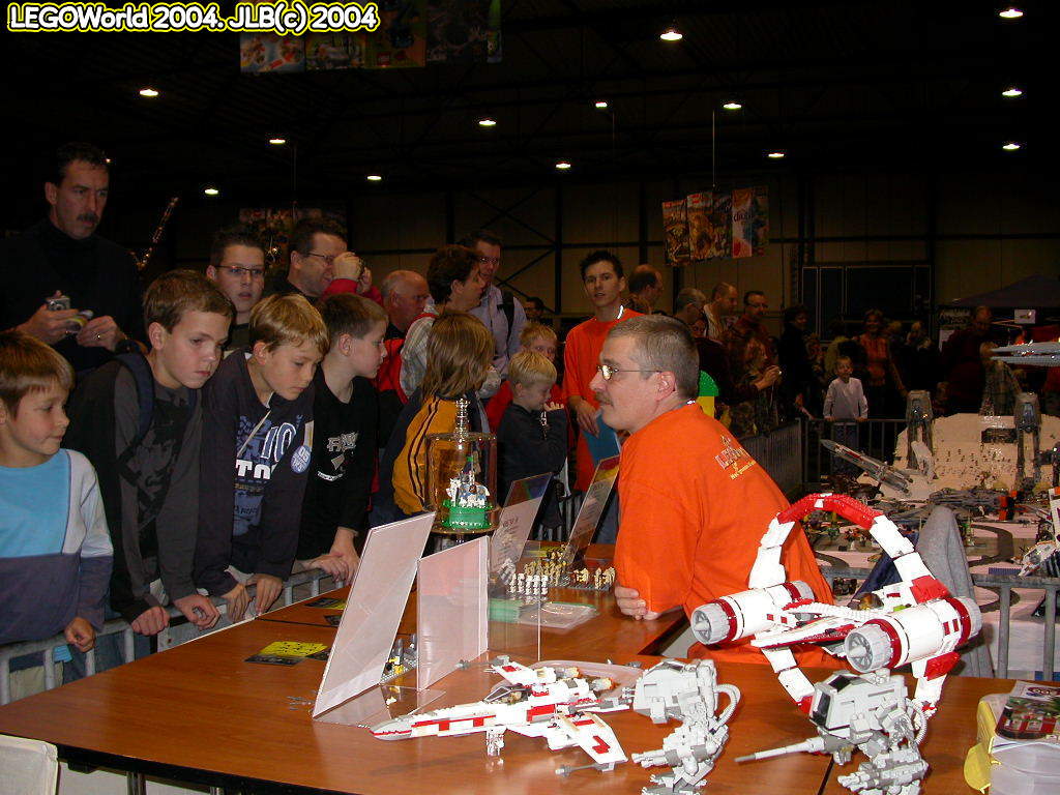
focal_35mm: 38
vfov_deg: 37.7
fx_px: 1164
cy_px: 398
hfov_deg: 49.0
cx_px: 530
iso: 100
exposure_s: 1/60
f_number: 2.6
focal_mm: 7.85
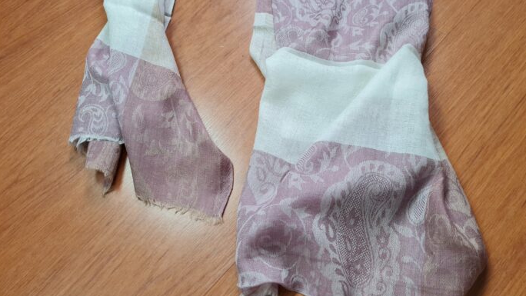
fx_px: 405
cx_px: 265
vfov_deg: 40.2
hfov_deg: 66.1
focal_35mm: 29
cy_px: 151
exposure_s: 1/120
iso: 250
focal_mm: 5.4
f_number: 1.8
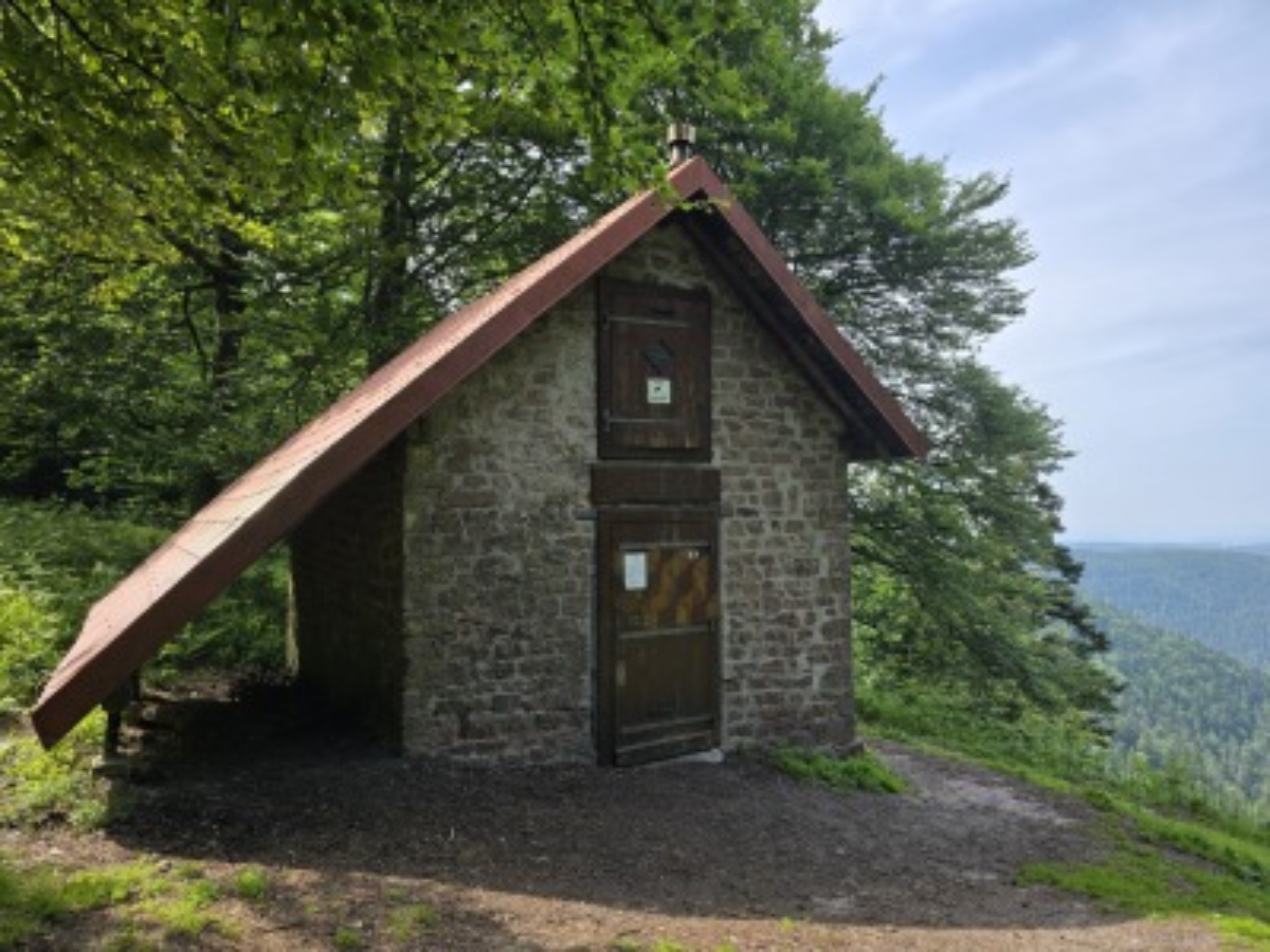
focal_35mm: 23
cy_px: 476
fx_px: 844
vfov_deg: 58.9
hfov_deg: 73.9
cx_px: 635
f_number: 1.7
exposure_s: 1/299
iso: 12
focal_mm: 6.3
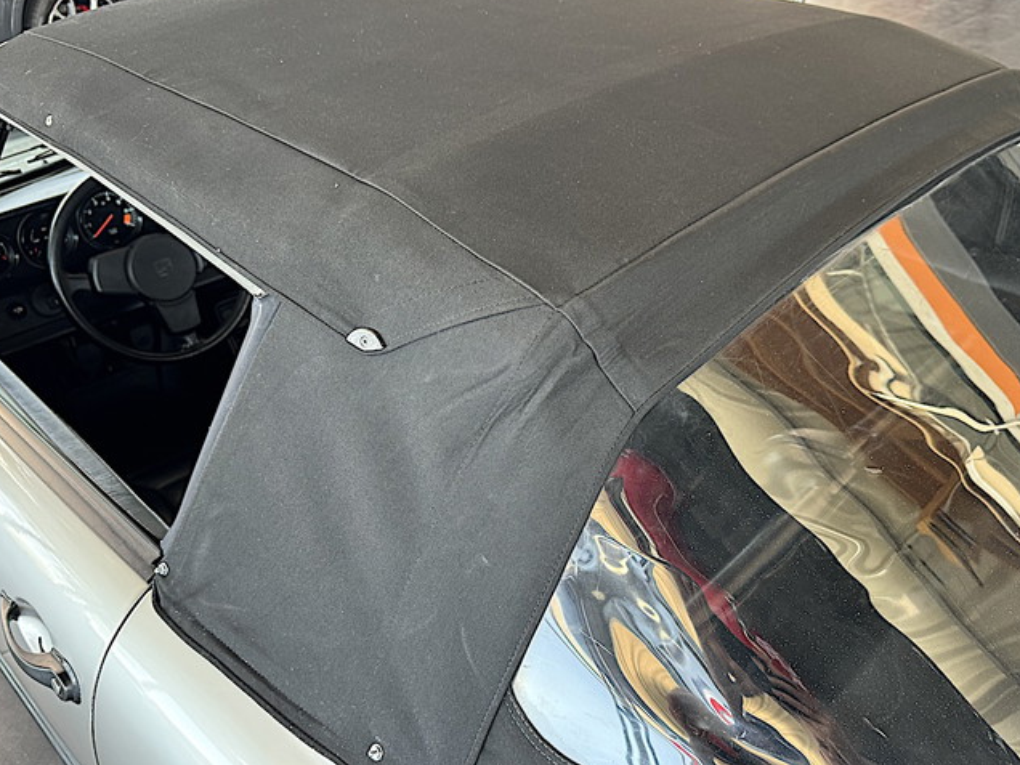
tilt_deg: -32.8
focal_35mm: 29
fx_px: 855
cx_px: 515
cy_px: 375
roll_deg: +0.6
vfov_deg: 48.2
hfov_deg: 61.7
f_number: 1.78
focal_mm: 6.76
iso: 200
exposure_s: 1/83
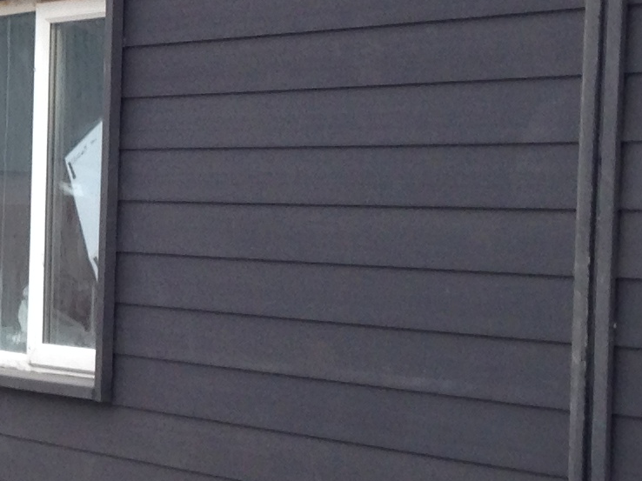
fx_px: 2707
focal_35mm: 146
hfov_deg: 13.0
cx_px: -216
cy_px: 242
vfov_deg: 10.2
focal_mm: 4.12
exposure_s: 1/241
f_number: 2.4
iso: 50
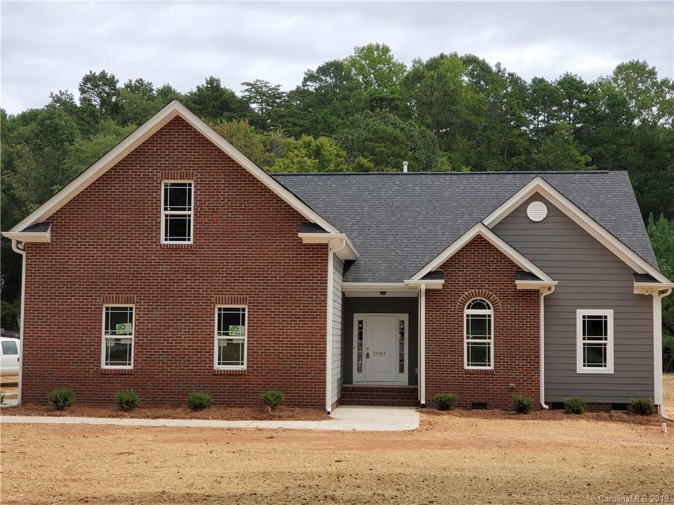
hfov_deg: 36.8
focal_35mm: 52
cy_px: 252
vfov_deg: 28.0
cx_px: 337
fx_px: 1012
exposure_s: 1/397
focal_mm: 6
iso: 50
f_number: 2.4
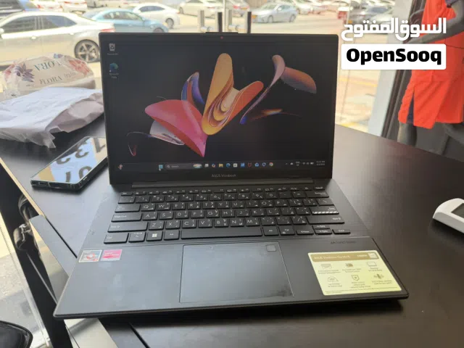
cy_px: 174
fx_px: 322
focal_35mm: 24
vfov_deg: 56.8
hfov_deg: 71.6
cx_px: 232
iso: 80
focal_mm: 6.76
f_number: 1.78
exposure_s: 1/251
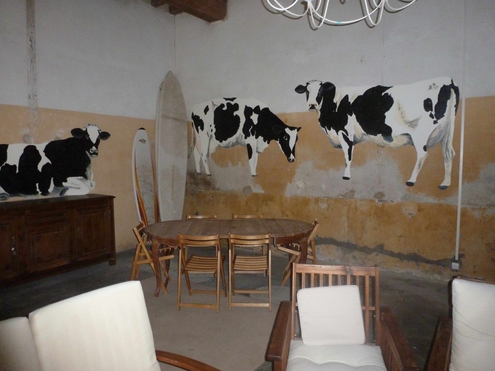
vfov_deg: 56.8
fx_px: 343
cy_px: 186
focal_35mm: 24
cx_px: 248
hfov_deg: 71.6
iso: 500
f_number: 3.3
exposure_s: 1/125
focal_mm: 4.3
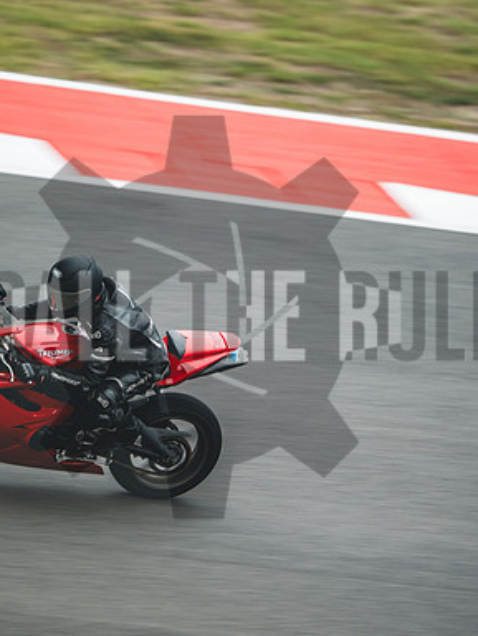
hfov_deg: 3.4
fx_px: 8005
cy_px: 318
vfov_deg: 4.6
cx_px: 198
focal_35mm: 435
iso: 200
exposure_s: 1/200
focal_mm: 200
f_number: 2
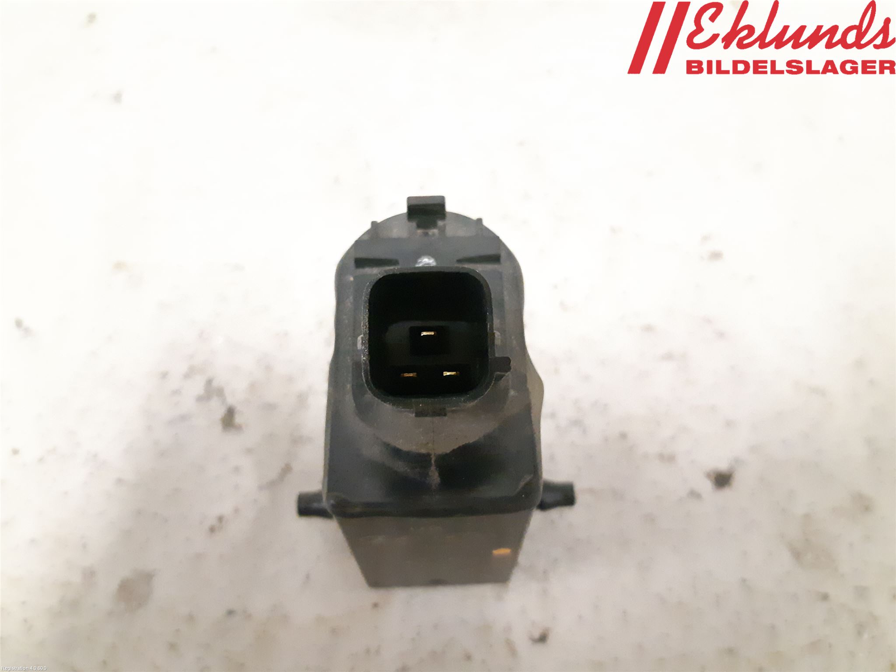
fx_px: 673
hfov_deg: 67.3
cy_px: 336
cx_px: 448
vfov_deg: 53.1
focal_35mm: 26
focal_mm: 3.93
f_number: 1.7
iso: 800
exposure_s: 1/100
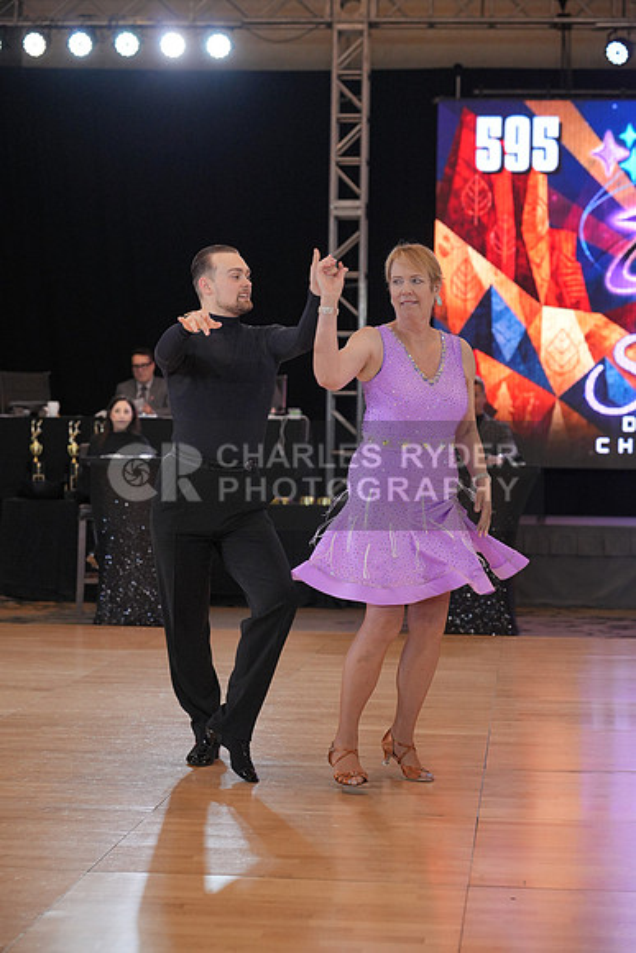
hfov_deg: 18.7
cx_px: 318
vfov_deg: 27.7
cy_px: 476
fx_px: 1933
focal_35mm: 73
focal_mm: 73
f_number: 3.5
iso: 2000
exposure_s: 1/500
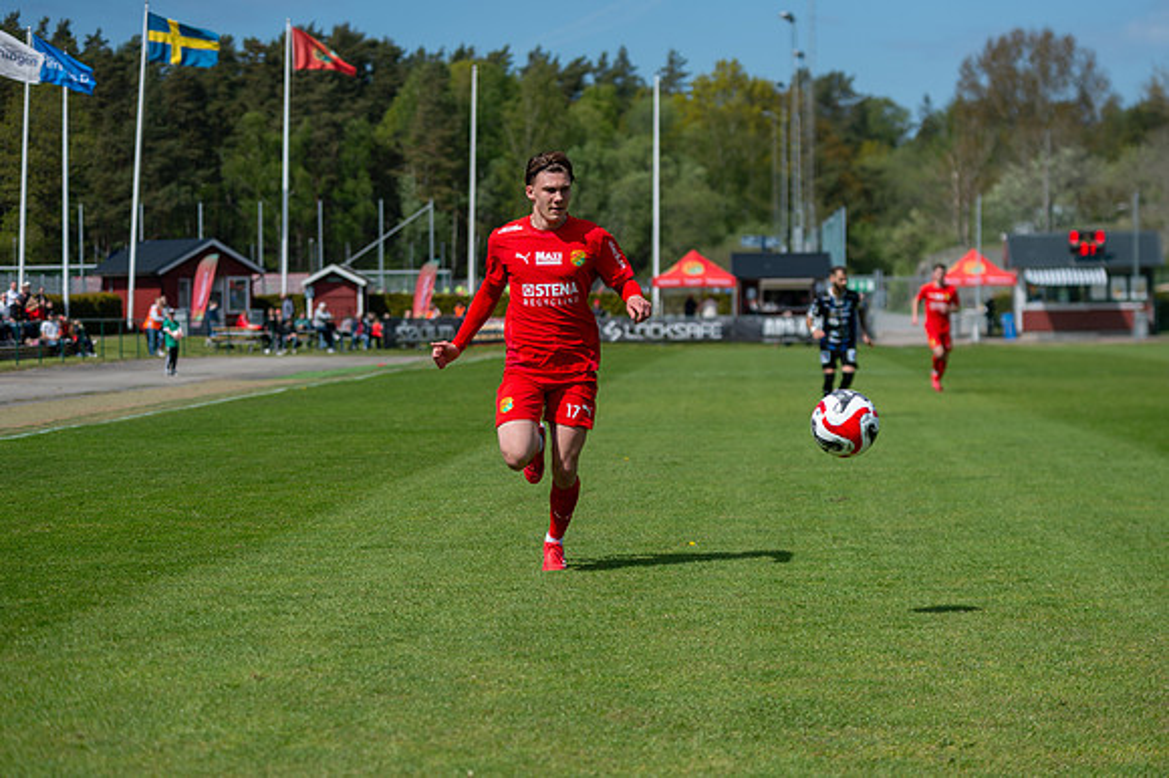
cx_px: 584
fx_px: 3402
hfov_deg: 19.5
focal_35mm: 105
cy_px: 389
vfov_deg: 13.0
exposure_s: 1/1600
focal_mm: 95
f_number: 3.5
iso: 100
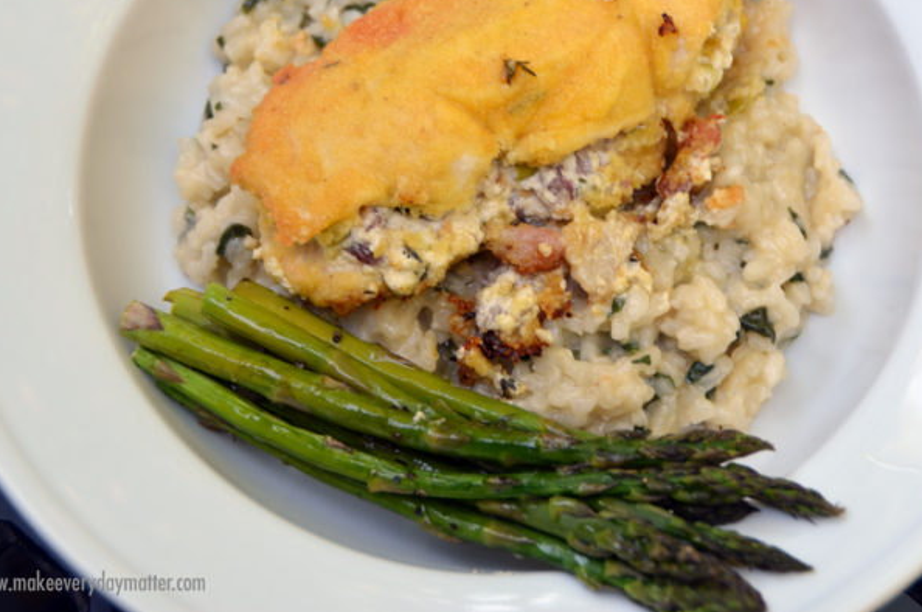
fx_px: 2480
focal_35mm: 97
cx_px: 537
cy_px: 223
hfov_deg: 21.0
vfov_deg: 14.0
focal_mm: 50
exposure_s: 1/30
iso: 125
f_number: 5.6
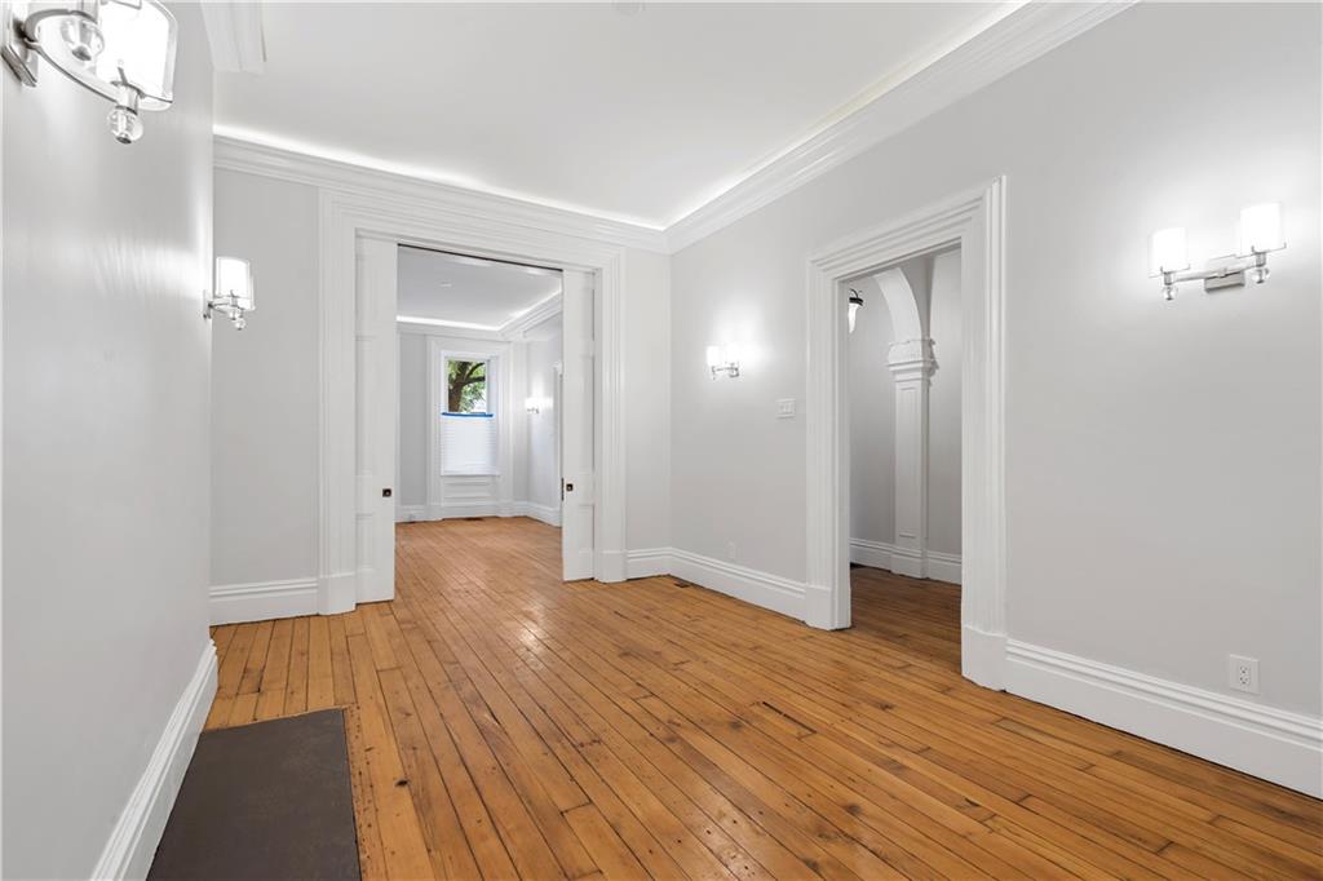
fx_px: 588
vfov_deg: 73.7
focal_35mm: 16
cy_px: 440
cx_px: 662
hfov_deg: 96.8
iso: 250
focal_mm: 16
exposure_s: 1/3
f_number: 9
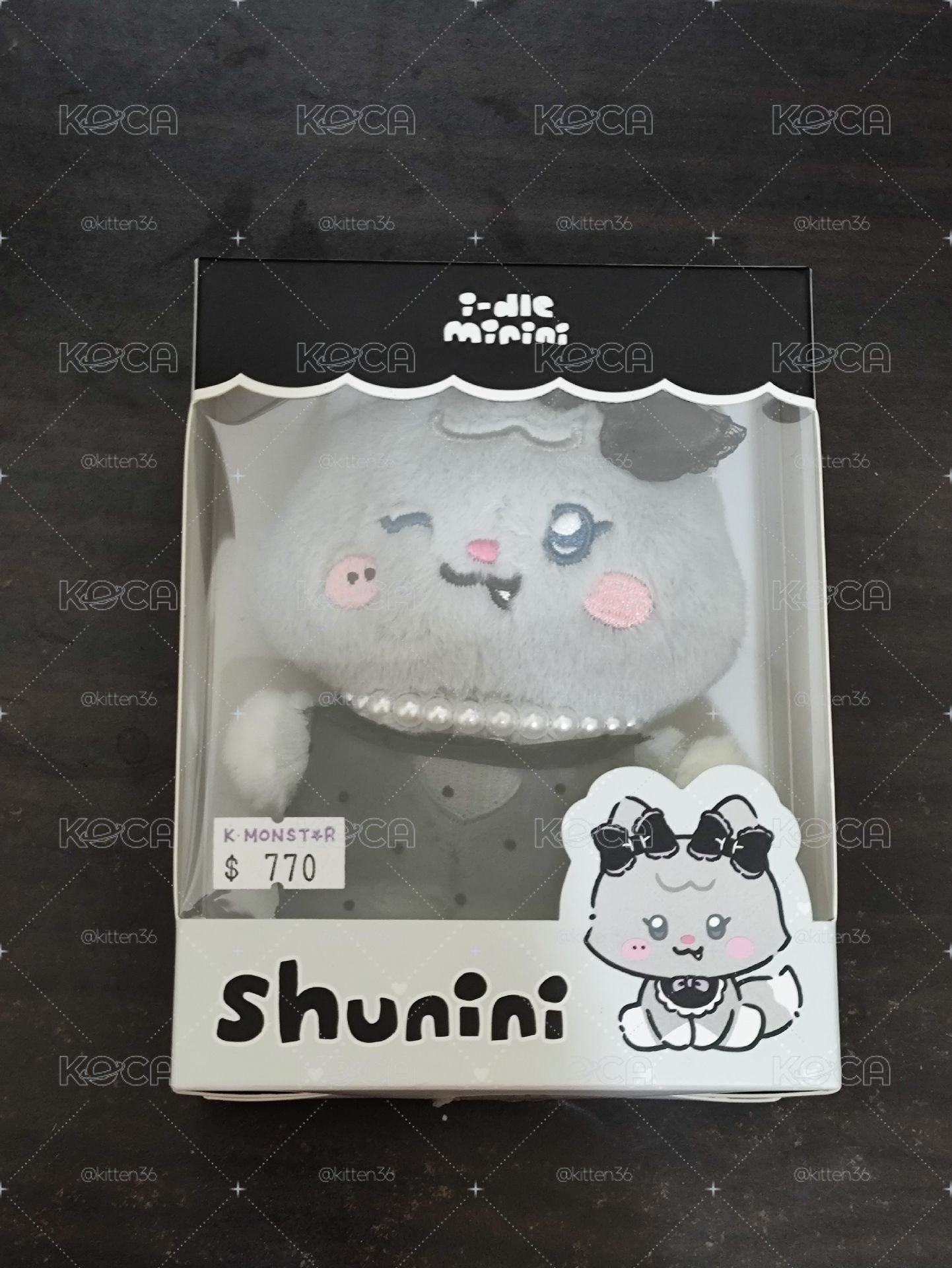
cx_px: 476
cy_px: 634
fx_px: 2125
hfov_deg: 25.3
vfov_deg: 33.2
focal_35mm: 58
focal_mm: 4.71
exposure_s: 1/30
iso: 390
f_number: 1.79
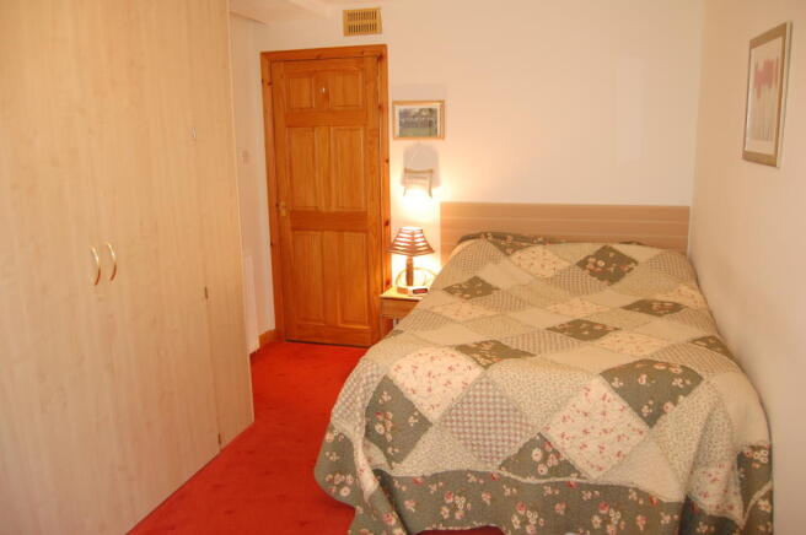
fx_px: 604
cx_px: 403
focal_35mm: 27
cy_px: 268
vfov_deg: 47.8
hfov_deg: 67.4
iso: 400
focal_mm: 18
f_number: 3.5
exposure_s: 1/15
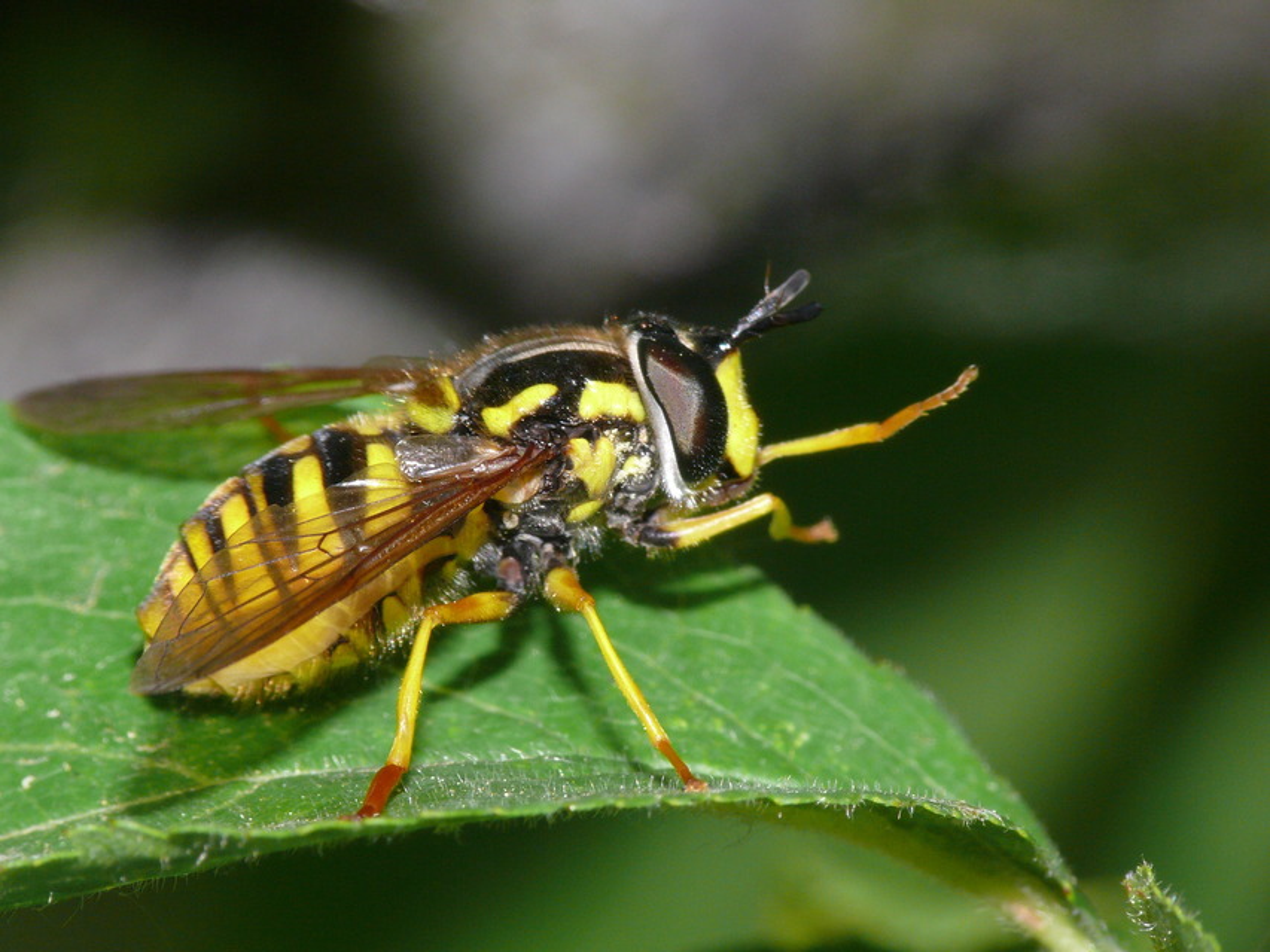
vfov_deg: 5.1
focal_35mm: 290
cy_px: 476
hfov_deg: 6.8
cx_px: 635
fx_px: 10641
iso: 200
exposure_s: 1/200
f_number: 11
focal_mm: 61.3
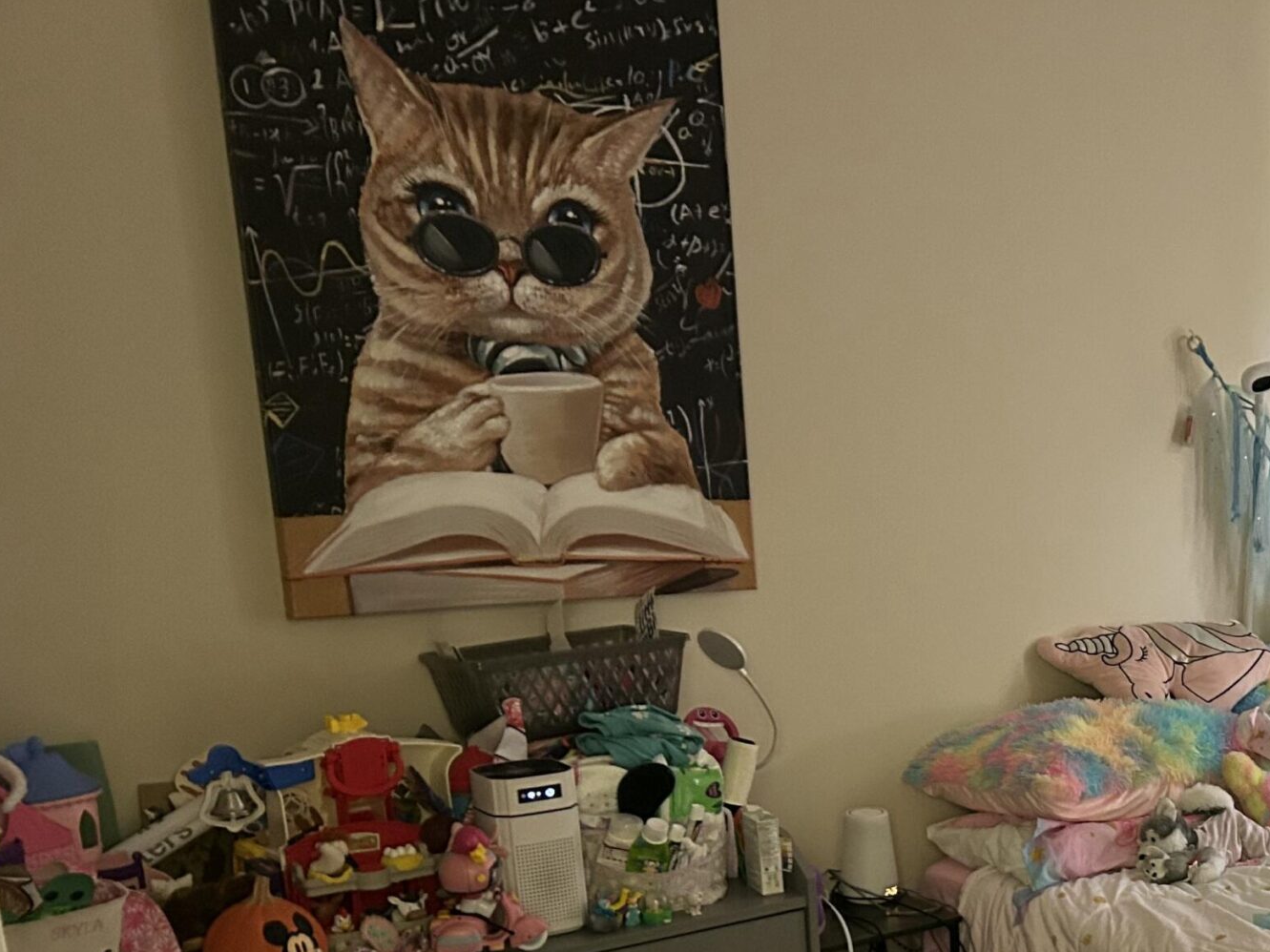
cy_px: 899
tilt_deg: -13.9
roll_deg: +1.7
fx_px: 1834
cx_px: 1120
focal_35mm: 50
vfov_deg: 27.8
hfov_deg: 36.1
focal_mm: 5.7
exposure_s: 1/40
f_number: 1.5
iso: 640
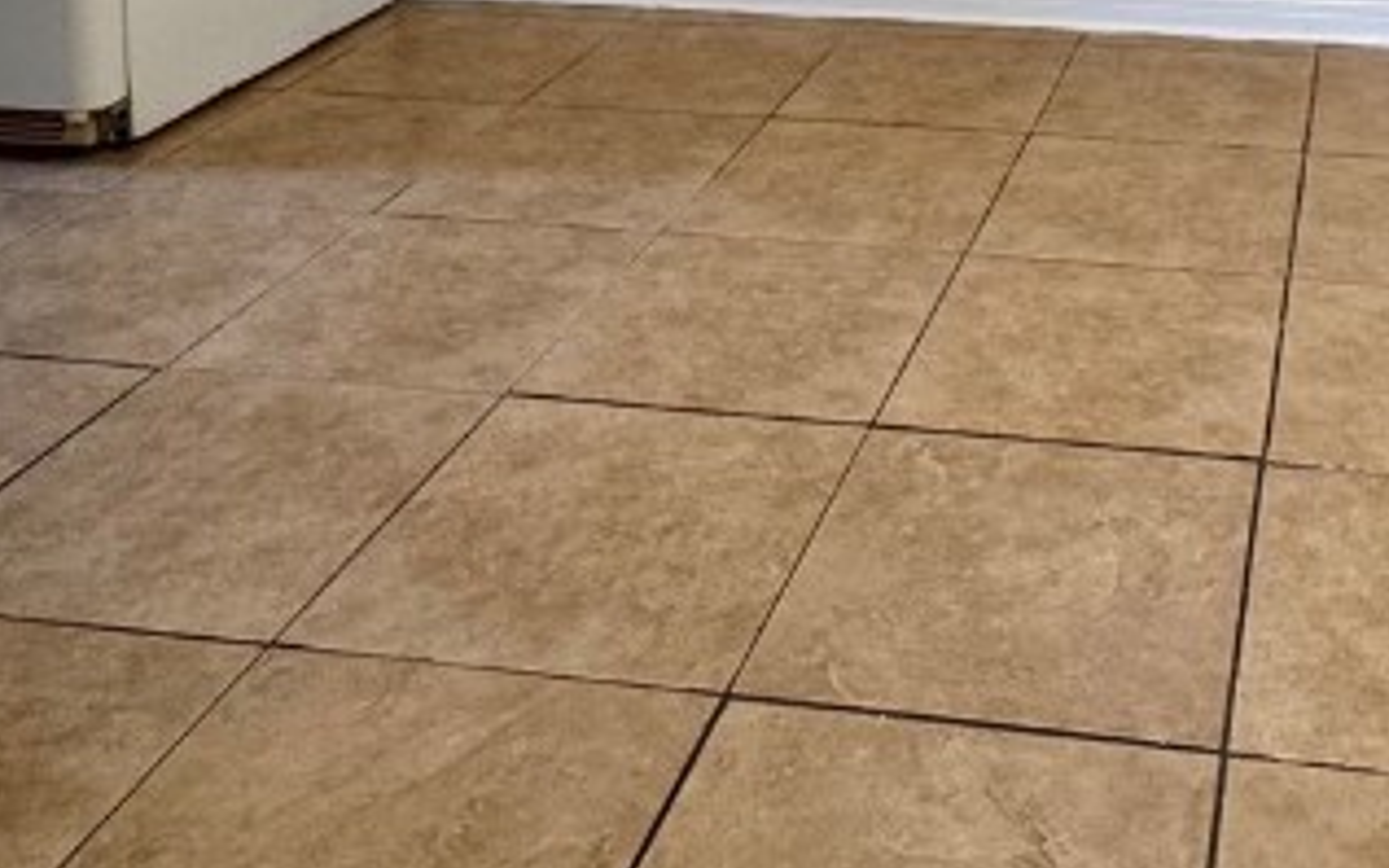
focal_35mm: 48
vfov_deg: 22.2
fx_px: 1817
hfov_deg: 40.1
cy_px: -430
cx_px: 1113
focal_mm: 2.22
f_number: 2.2
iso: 250
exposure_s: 1/60
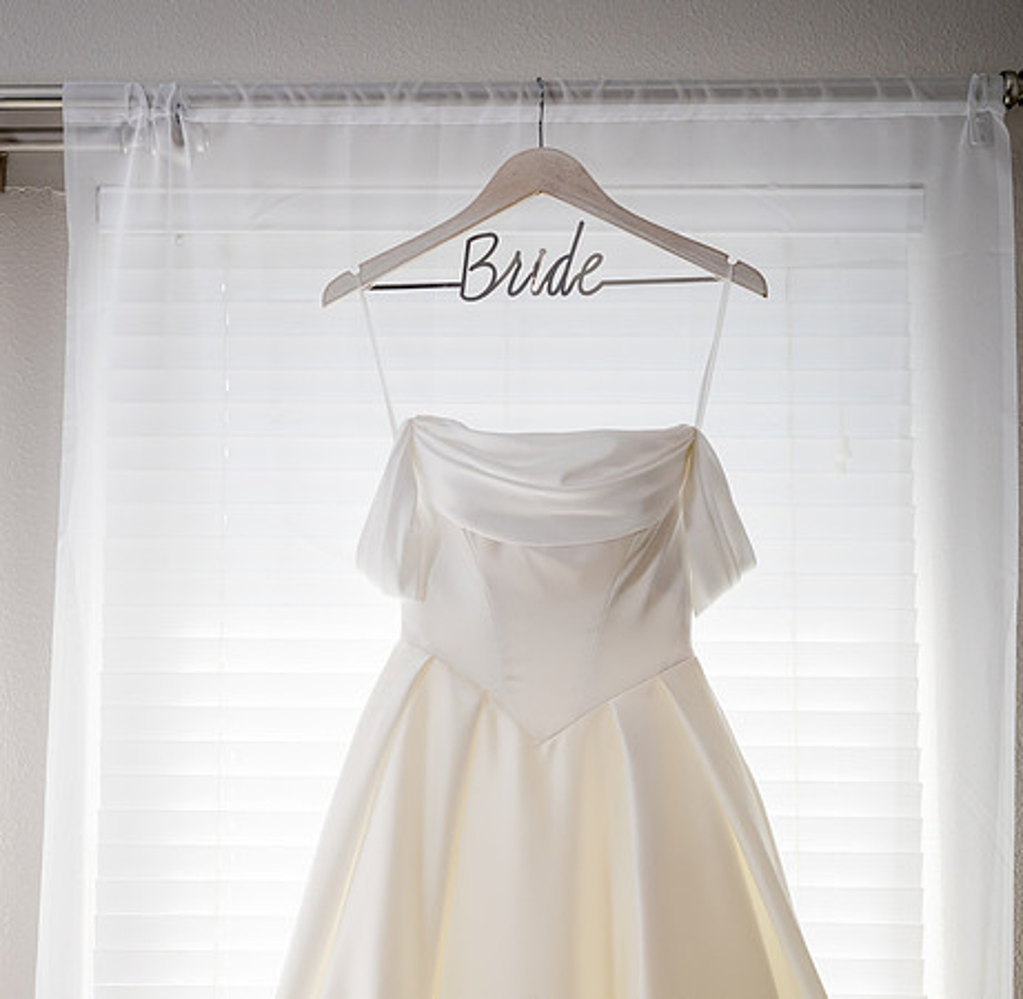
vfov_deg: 23.8
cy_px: 500
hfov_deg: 24.1
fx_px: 2371
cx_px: 274
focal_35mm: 72
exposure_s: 1/320
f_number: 5
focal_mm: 57
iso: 1250
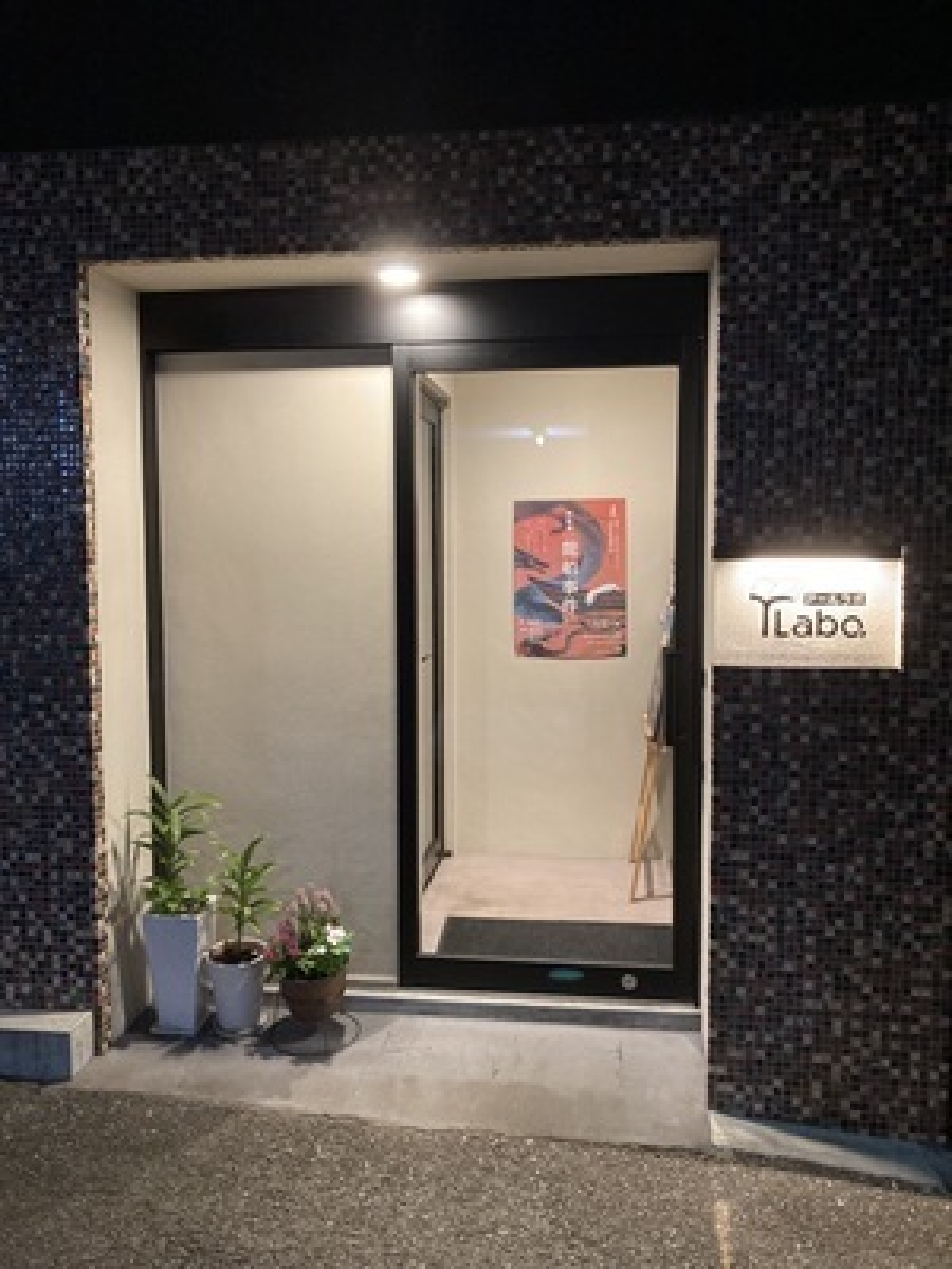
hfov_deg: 49.7
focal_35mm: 28
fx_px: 1027
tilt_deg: -3.6
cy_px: 634
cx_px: 476
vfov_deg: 63.4
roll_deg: +0.8
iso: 400
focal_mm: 3.99
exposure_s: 1/30
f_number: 1.8
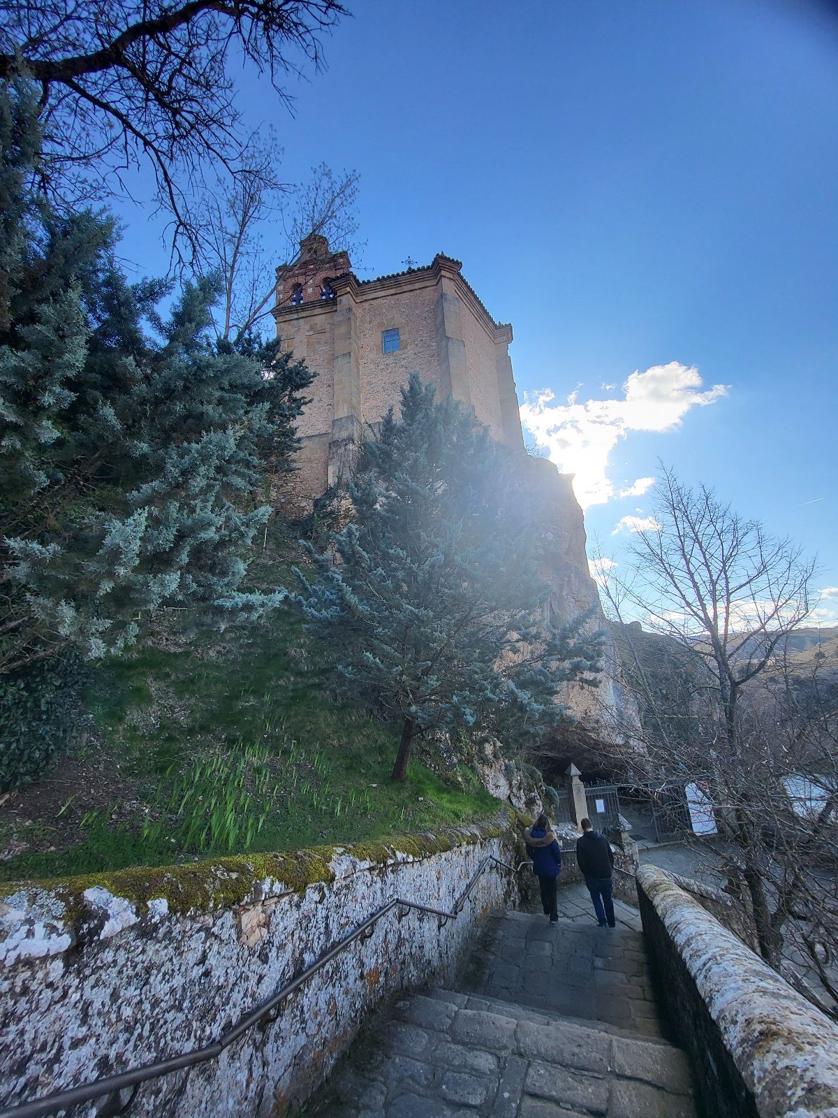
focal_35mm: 13
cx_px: 419
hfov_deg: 89.9
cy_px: 559
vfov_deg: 106.2
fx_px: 420
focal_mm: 1.74
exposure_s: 1/323
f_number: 2.2
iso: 32
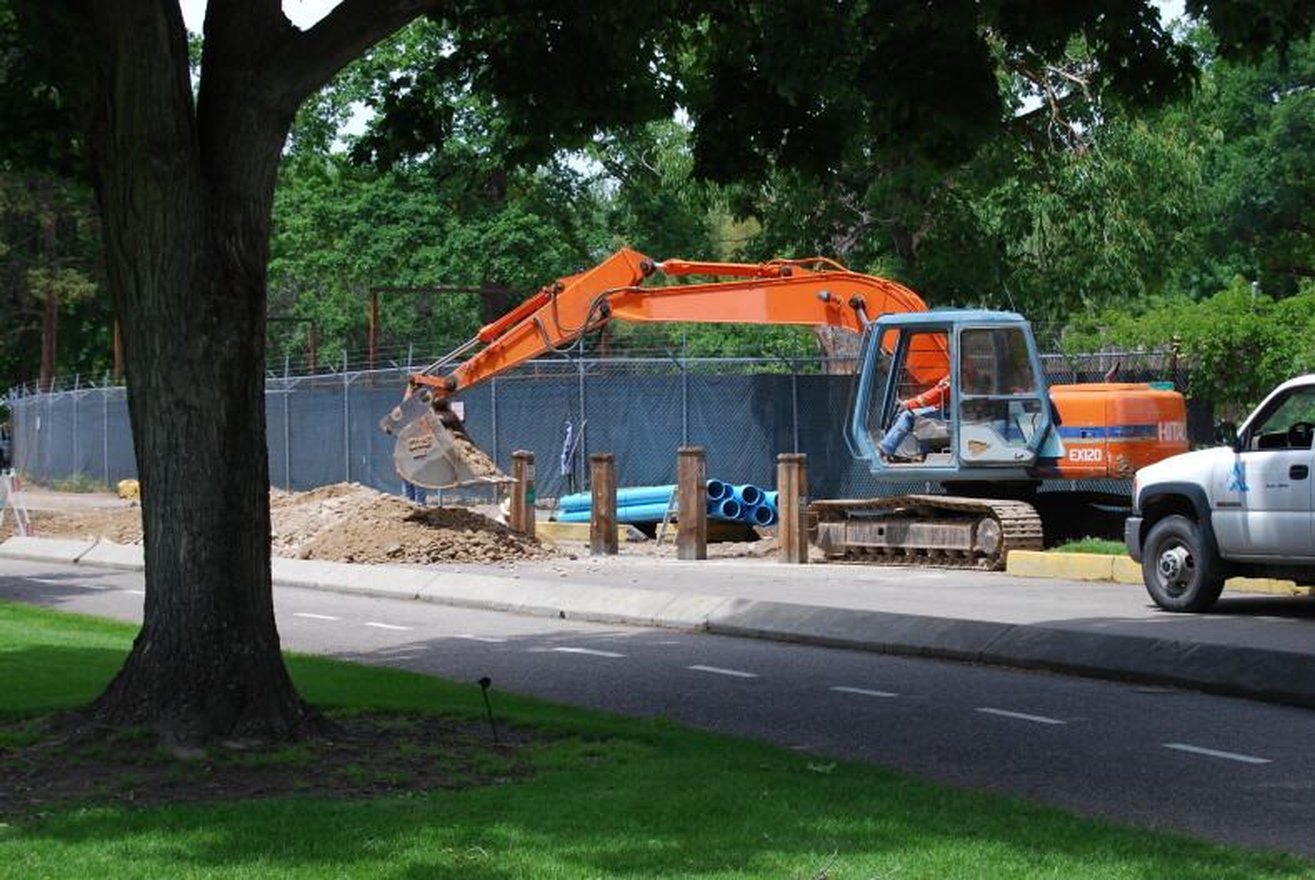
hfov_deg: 24.6
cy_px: 440
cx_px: 658
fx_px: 3017
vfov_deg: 16.6
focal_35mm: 82
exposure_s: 1/160
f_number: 9
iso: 200
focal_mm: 55
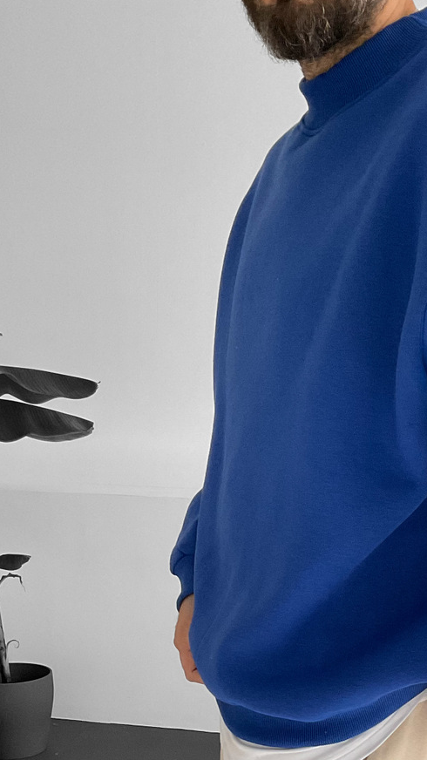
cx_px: 380
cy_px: 670
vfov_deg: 34.2
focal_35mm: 58
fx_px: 1168
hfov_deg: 20.3
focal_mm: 3
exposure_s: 1/100
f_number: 1.8
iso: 64
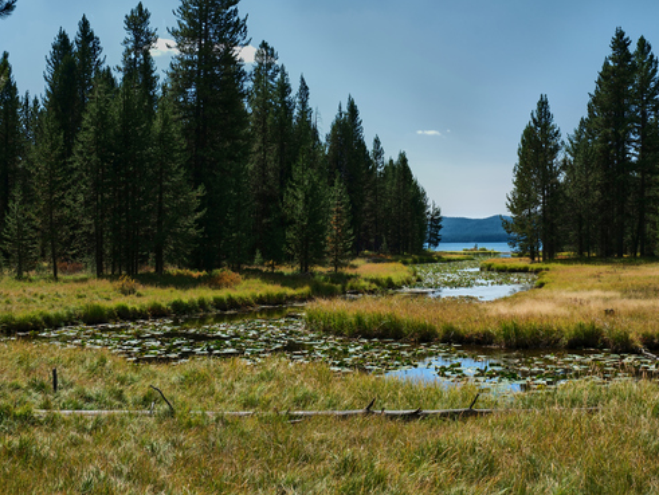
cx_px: 364
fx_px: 876
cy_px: 246
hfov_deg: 41.2
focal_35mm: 46
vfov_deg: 31.6
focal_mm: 27.7
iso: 80
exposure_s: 1/60
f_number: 13
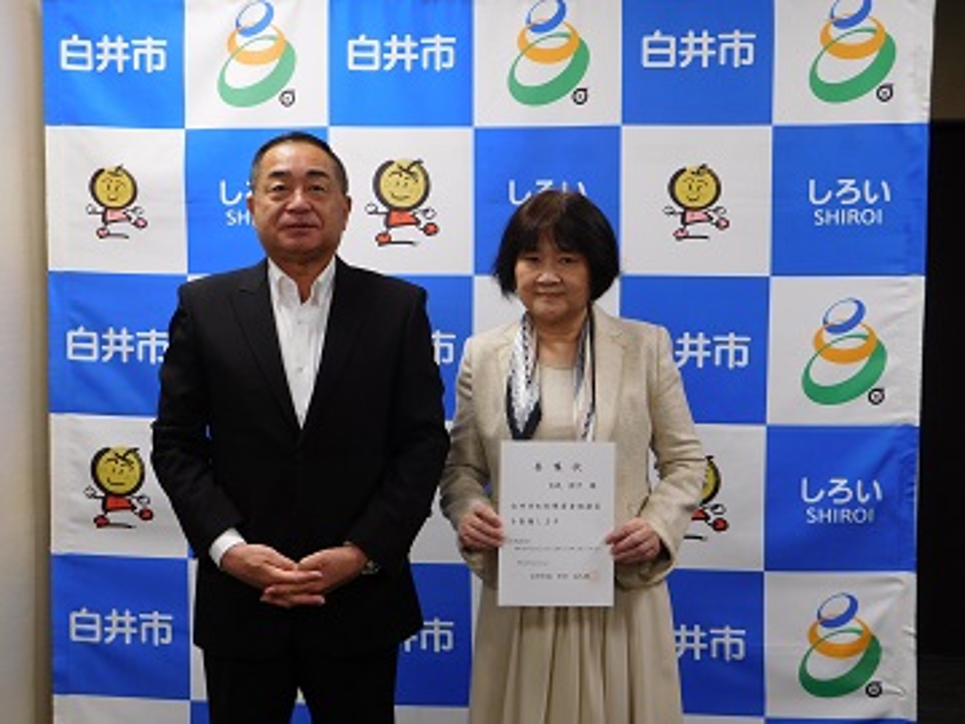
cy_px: 362
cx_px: 482
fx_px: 1394
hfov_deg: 38.2
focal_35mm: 50
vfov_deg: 29.1
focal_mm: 8.9
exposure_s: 1/30
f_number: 4.1
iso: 180
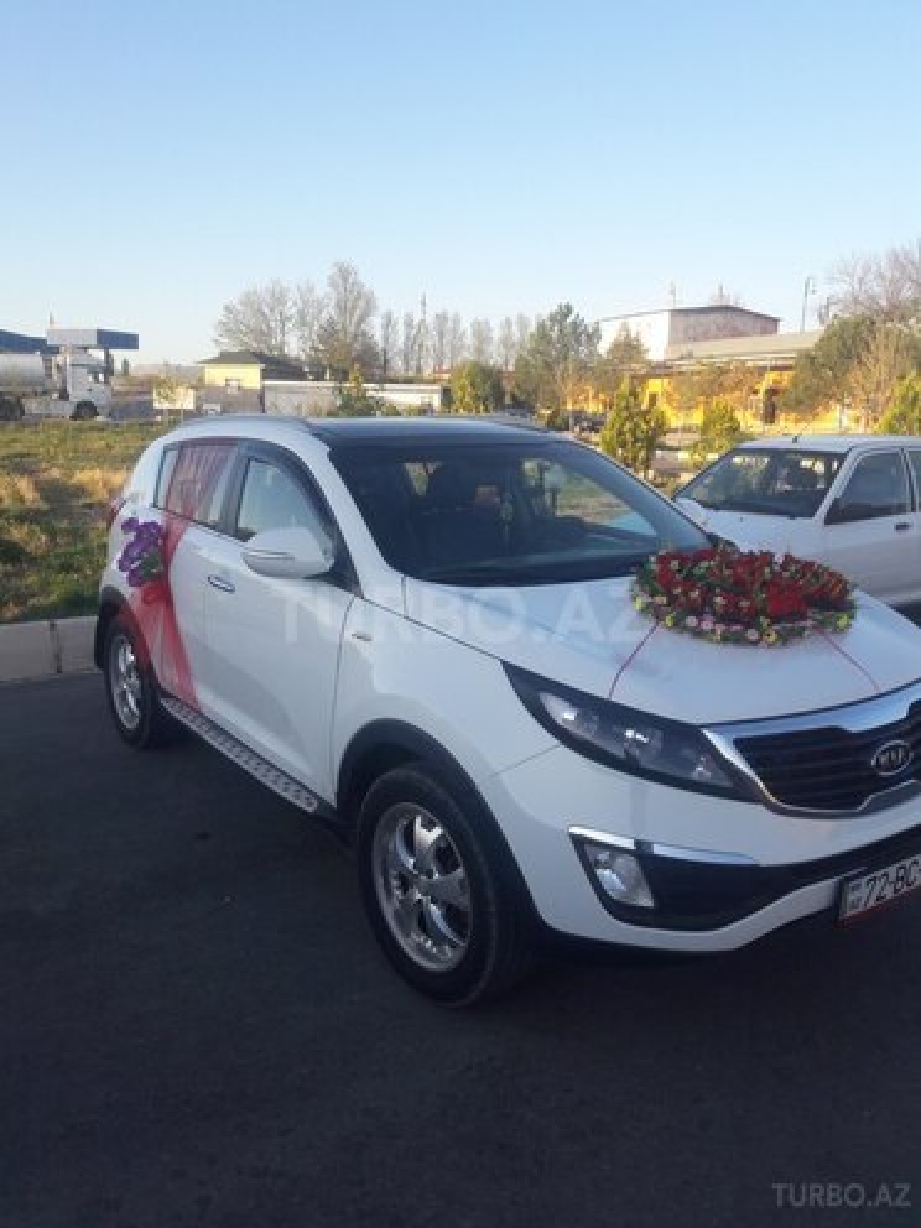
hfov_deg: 49.7
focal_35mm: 28
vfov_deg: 63.4
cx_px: 460
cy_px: 614
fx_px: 993
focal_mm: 3.7
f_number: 1.9
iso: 40
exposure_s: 1/374
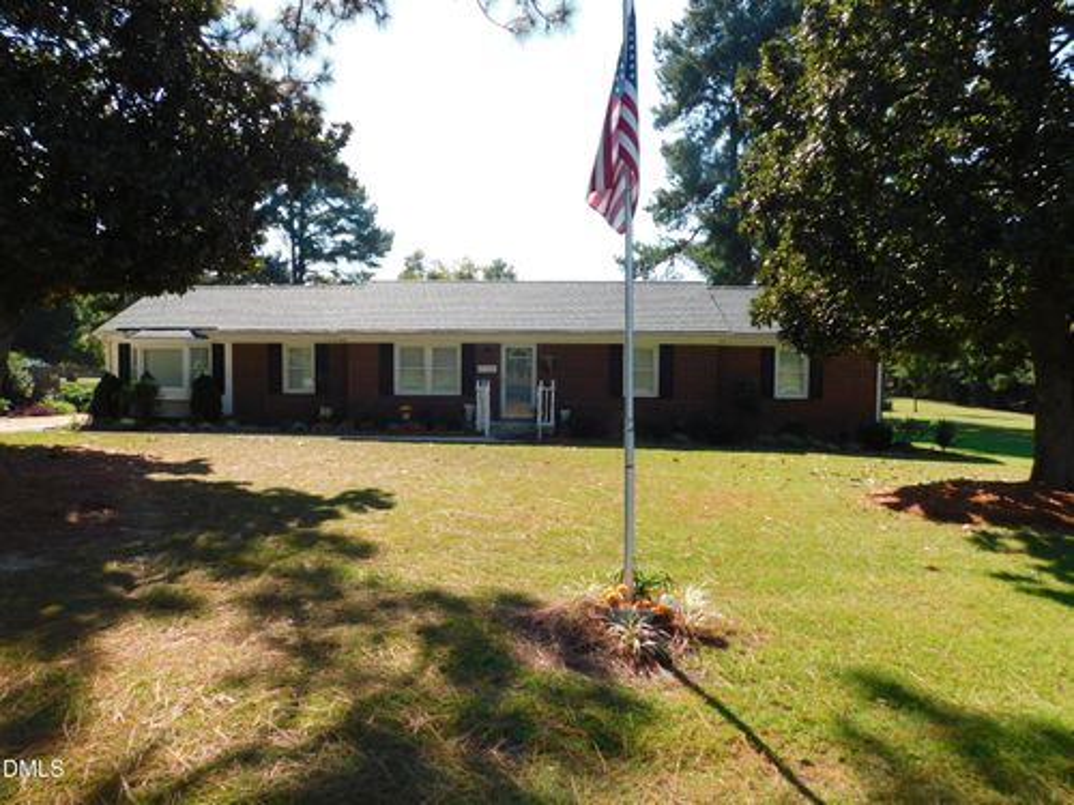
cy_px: 402
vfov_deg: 56.8
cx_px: 537
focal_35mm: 24
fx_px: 745
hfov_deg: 71.6
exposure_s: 1/640
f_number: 3
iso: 125
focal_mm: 4.1
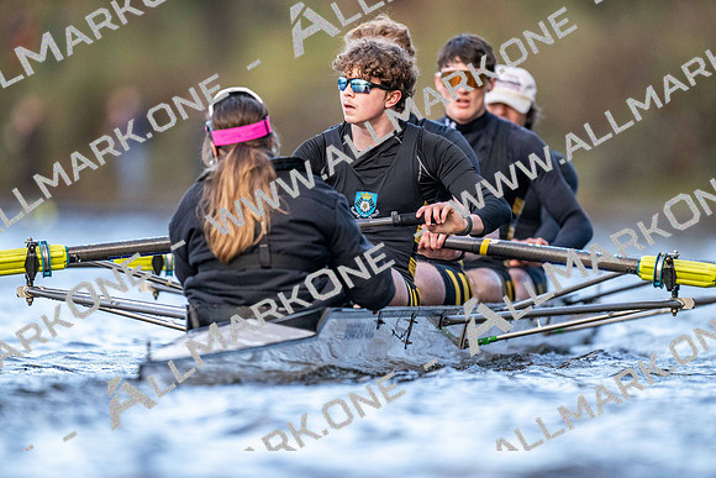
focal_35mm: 600
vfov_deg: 2.3
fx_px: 11936
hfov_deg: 3.4
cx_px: 358
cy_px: 239
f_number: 4
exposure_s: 1/2500
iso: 2800
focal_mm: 600
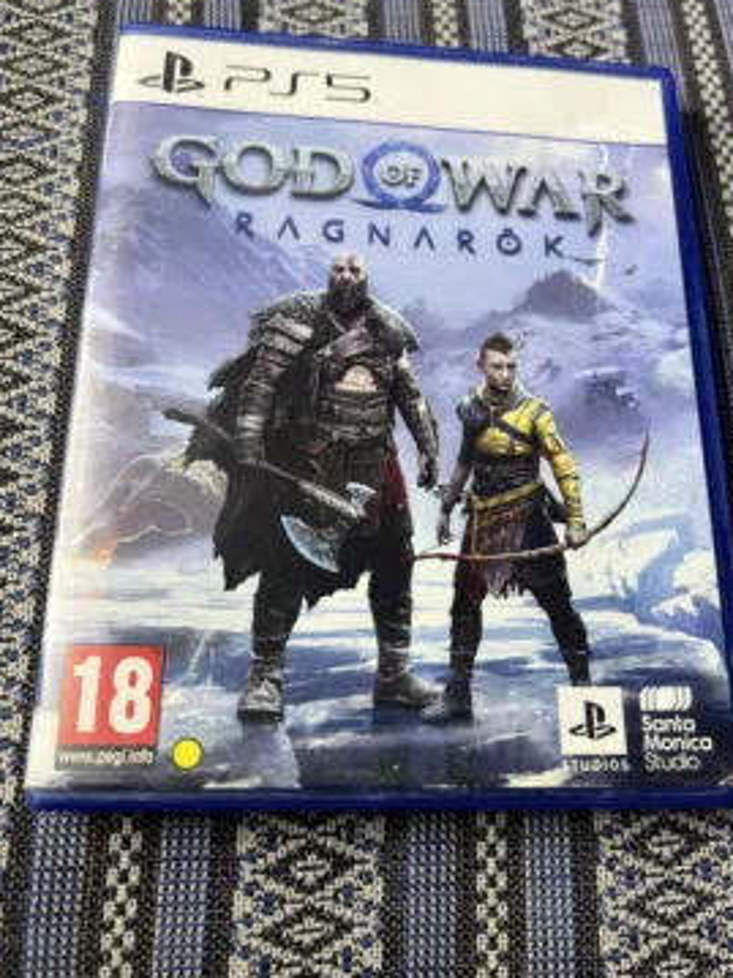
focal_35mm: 29
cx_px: 395
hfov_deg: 48.2
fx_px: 819
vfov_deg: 61.5
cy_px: 439
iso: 64
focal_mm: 5.7
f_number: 1.5
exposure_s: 1/100
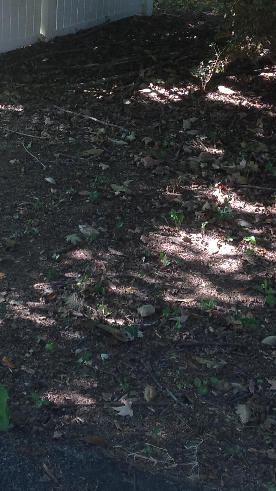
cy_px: 116
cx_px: 39
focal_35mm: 79
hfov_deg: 15.2
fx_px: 1027
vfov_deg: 26.5
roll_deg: -2.5
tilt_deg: -14.3
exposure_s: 1/141
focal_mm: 4.28
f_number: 2.4
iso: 50
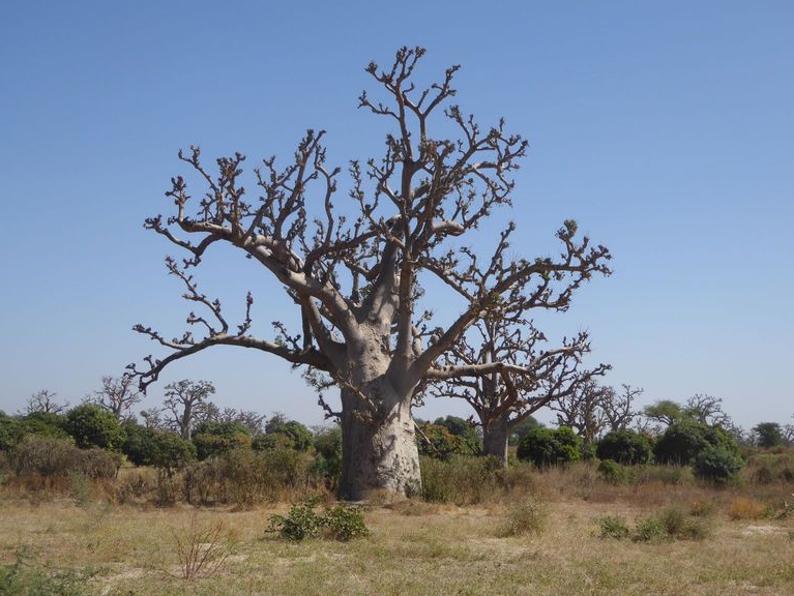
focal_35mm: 49
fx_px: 1124
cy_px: 300
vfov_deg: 29.7
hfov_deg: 38.9
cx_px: 410
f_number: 4
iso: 80
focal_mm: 8.4
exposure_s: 1/800
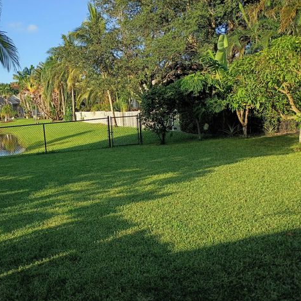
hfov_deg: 46.5
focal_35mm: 35
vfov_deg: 47.2
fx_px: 344
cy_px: 153
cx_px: 100
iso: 100
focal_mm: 4.27
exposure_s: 1/506
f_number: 1.8
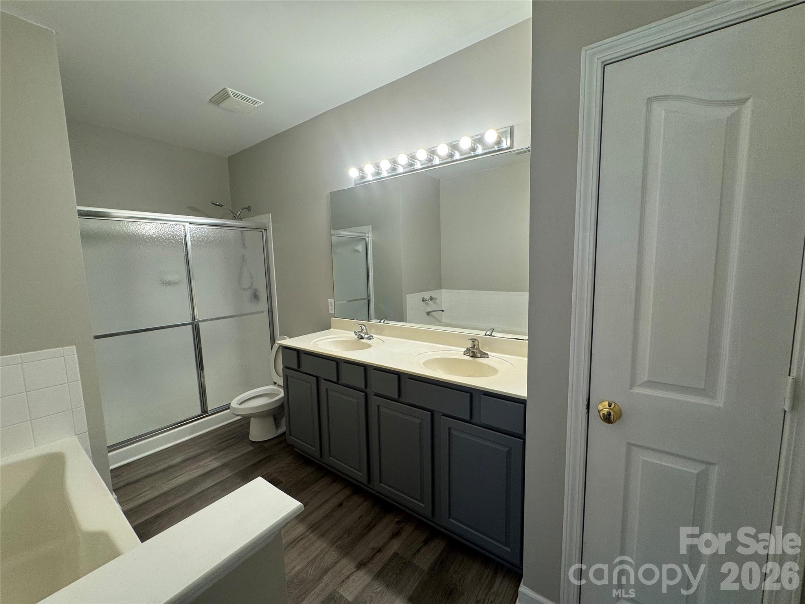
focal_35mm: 14
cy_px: 302
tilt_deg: -6.6
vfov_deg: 85.7
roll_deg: +1.7
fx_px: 326
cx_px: 402
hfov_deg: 102.1
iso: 125
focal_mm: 2.22
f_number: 2.2
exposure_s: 1/120
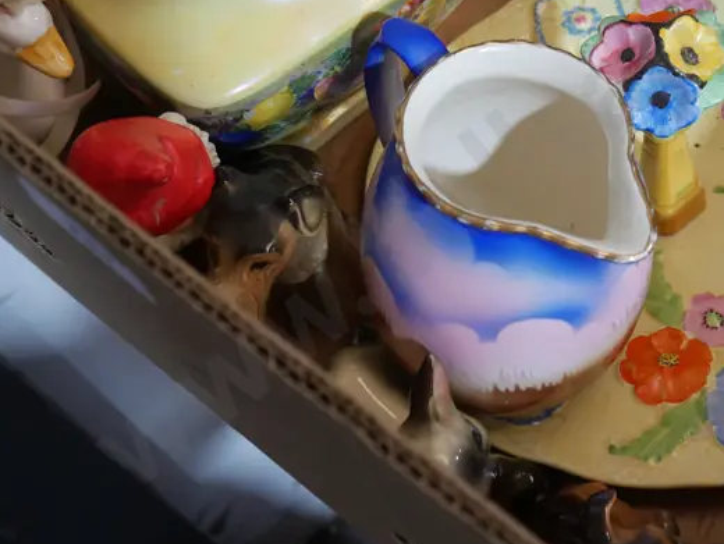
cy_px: 42
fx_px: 1319
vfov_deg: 22.7
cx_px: 679
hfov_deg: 29.2
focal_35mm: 63
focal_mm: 16
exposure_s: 1/60
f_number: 3.6
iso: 800
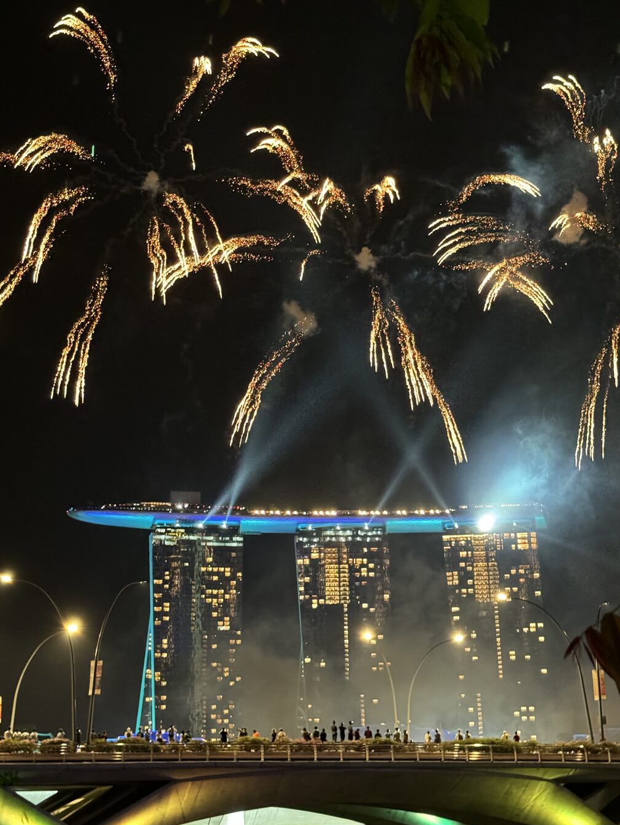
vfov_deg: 33.7
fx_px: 1361
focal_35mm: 57
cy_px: 339
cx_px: 290
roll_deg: +1.1
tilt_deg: +17.5
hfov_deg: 25.7
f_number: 1.78
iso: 800
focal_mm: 6.86
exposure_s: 1/20
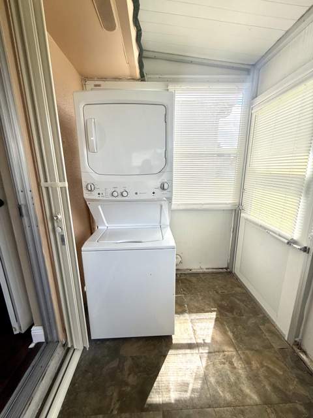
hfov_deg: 85.7
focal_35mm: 14
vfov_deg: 102.1
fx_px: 169
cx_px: 156
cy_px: 209
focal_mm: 2.22
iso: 50
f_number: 2.2
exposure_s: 1/427
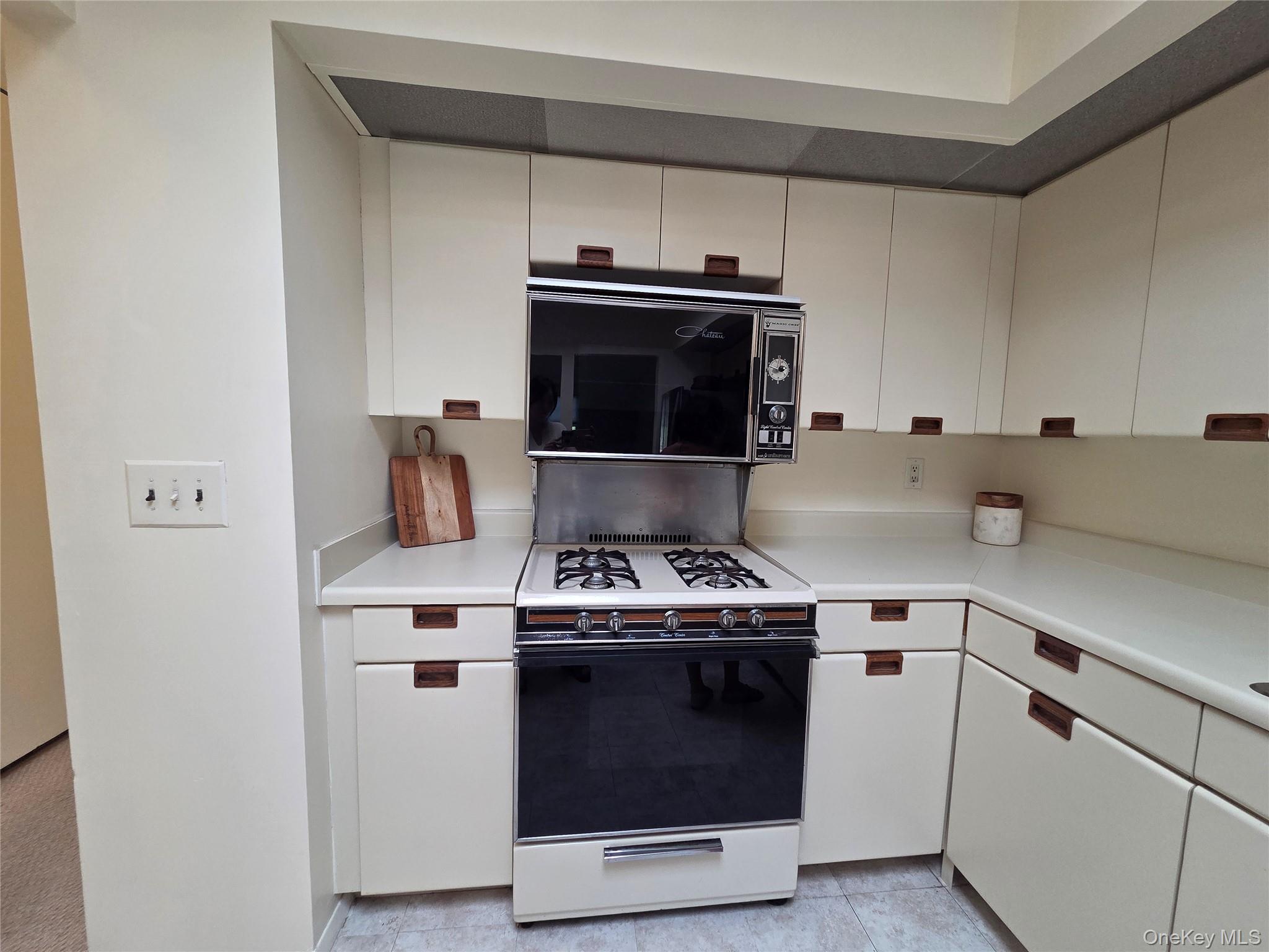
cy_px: 476
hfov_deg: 106.2
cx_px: 634
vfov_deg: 89.9
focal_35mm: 13
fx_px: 477
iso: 250
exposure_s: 1/120
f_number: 2.2
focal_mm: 2.2
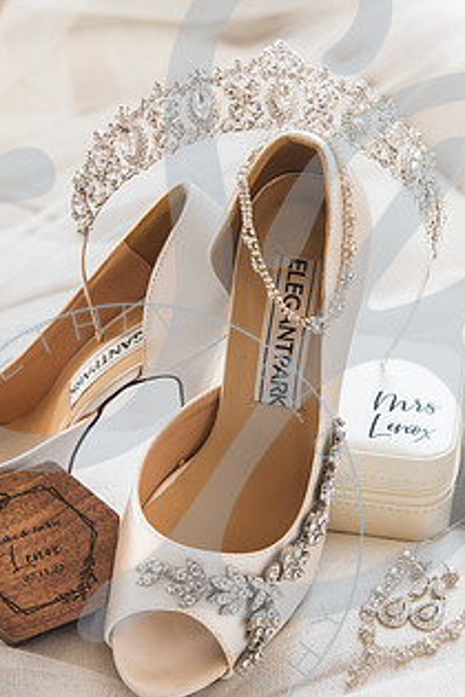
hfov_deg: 19.5
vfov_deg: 28.8
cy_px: 344
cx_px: 246
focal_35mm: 70
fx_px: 1356
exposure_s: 1/125
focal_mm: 38
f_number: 5
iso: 1000
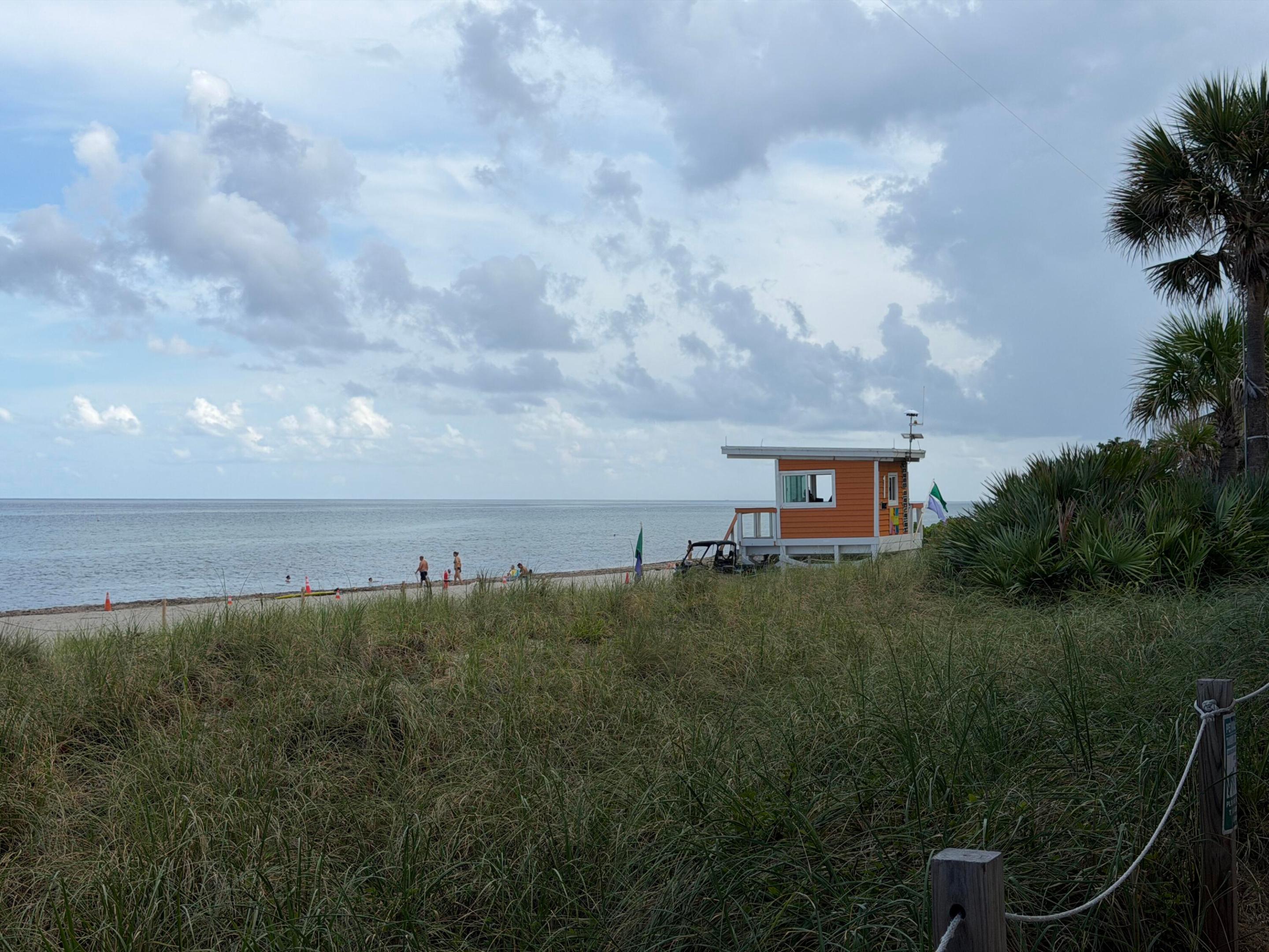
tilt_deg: +0.5
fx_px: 1760
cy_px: 476
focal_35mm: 48
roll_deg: +0.6
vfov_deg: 30.3
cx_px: 634
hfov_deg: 39.7
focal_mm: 6.76
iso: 64
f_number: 1.78
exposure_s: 1/5208
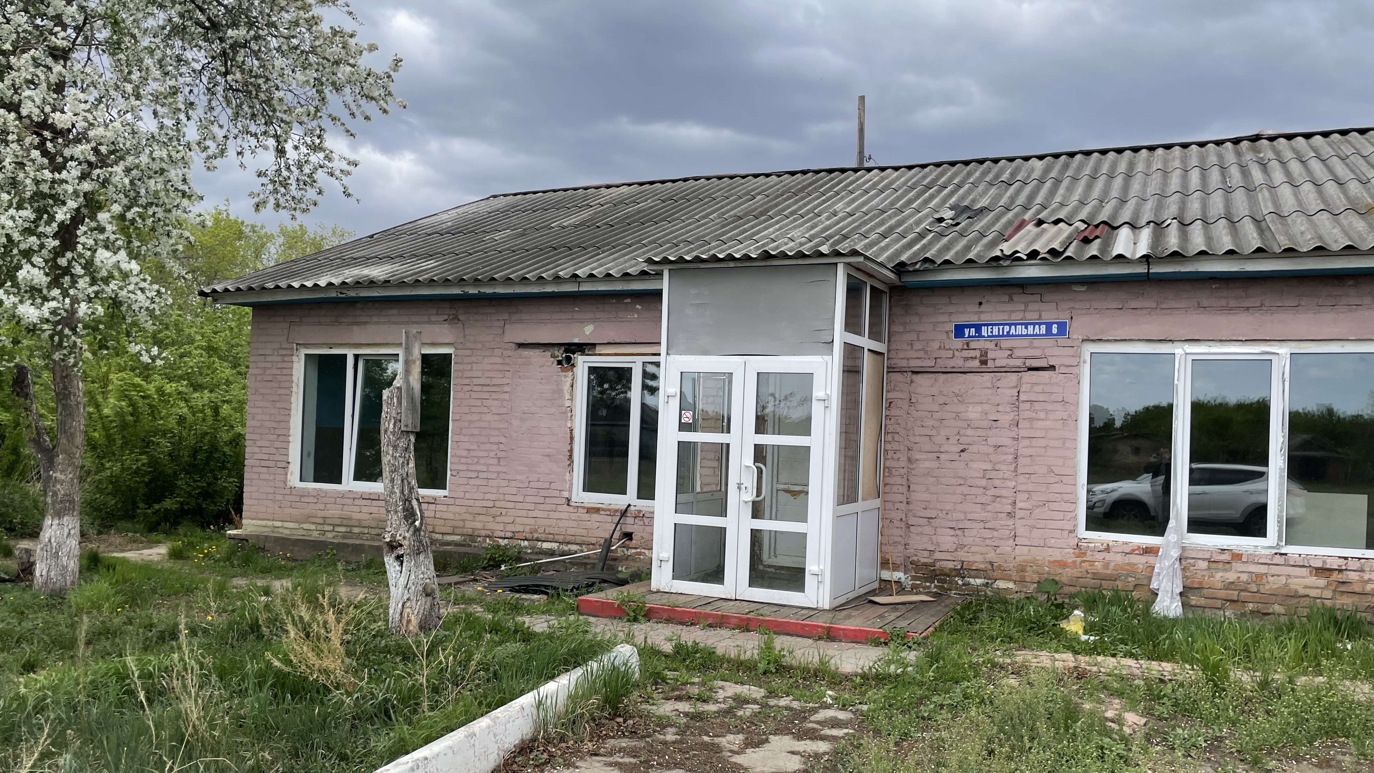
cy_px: 432
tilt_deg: +1.2
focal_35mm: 29
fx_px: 1057
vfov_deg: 40.1
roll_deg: -2.2
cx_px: 685
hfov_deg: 66.1
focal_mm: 4.2
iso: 32
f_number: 1.6
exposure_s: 1/1742
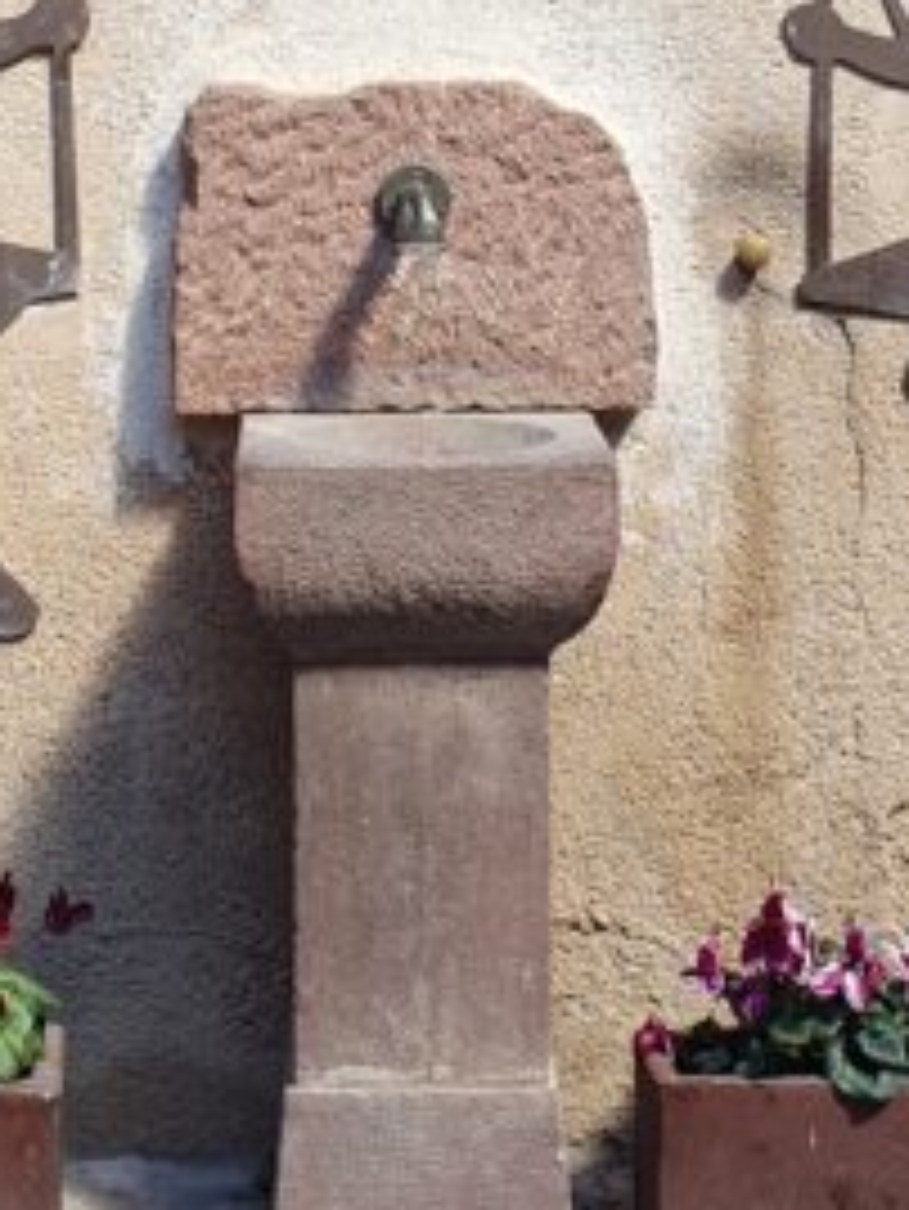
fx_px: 3464
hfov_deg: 15.0
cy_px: -229
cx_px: 477
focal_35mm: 99
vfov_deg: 18.8
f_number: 2.4
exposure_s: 1/171
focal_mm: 4.32
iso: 50
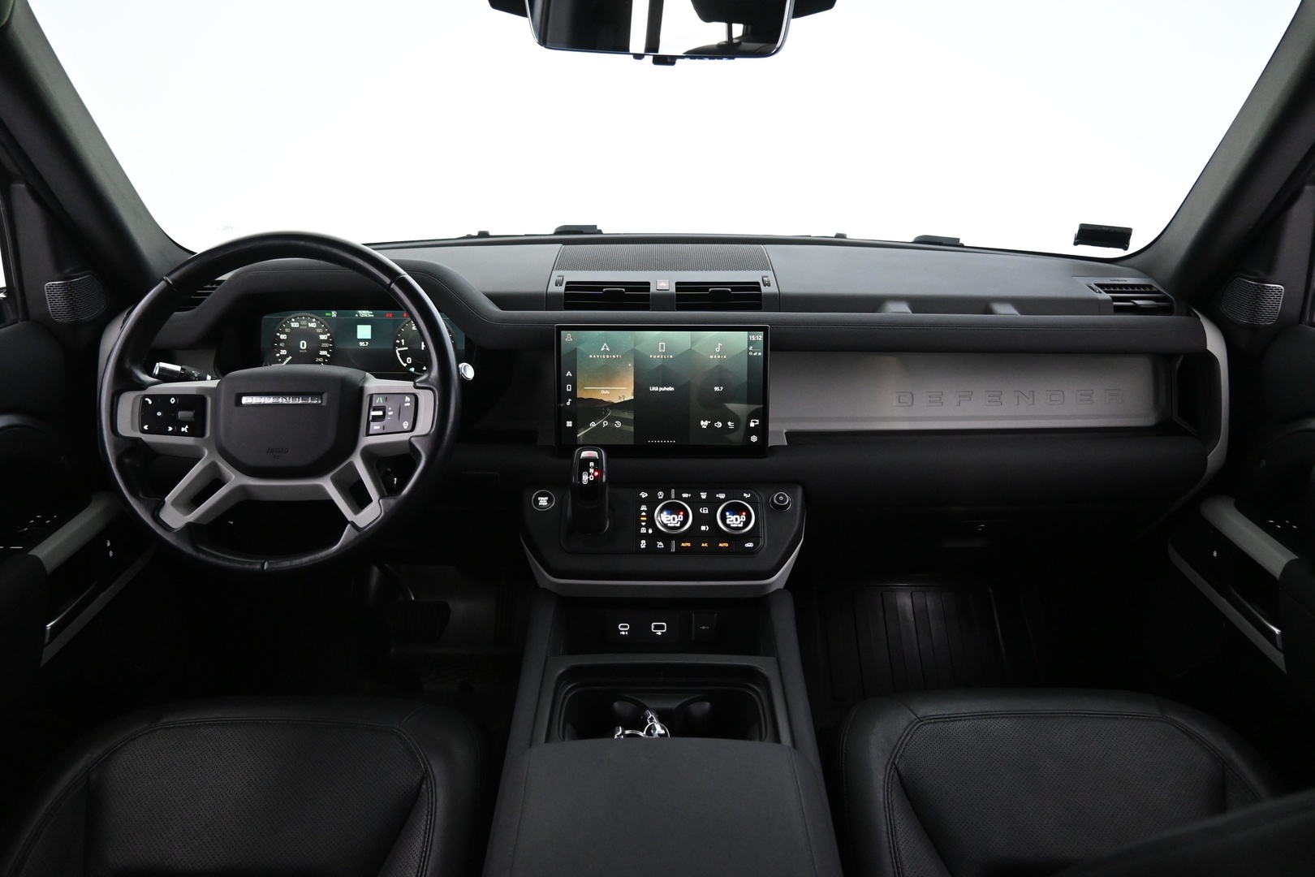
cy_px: 438
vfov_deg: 53.1
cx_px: 658
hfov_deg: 73.7
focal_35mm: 24
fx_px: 877
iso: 2800
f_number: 3.5
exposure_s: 1/25
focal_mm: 16
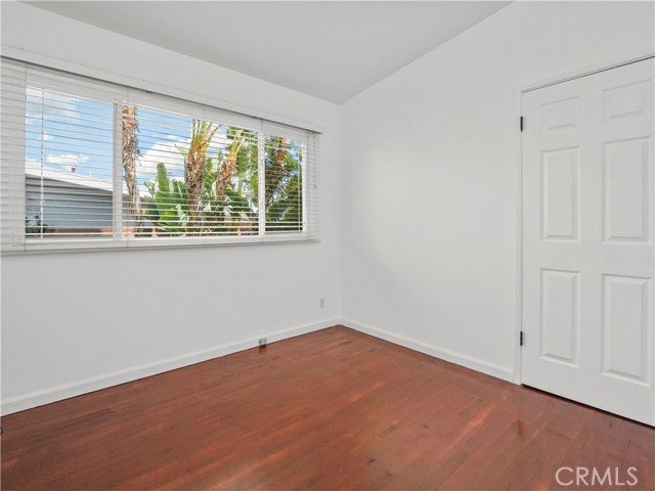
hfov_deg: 94.5
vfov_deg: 78.1
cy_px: 246
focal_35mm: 16
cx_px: 328
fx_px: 303
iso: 1000
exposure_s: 1/30
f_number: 9
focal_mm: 8
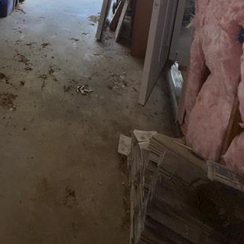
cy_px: -22
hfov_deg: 48.8
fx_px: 239
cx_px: 28
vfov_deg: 42.8
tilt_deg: -13.2
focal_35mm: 30
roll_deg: -2.1
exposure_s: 1/122
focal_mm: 2.22
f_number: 2.2
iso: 32
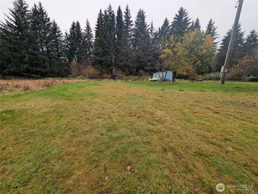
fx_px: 90
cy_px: 97
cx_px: 129
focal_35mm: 12
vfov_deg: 94.6
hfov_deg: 110.5
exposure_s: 1/348
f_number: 1.95
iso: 40
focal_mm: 2.23
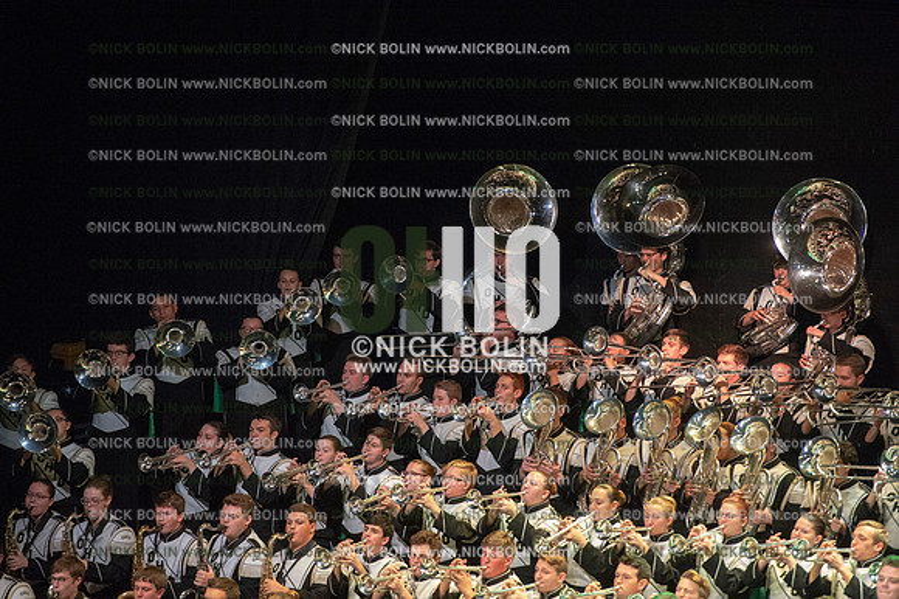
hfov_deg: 10.3
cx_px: 450
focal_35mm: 200
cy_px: 300
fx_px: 4991
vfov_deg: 6.9
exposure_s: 1/640
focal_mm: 200
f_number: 2.8
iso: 8000
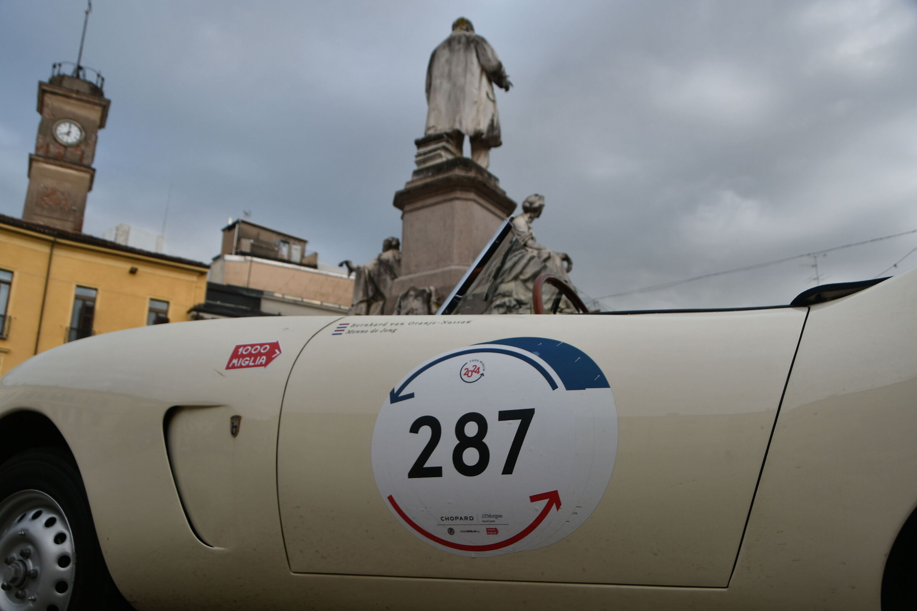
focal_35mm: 30
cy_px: 306
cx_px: 458
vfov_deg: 43.6
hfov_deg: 61.9
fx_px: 764
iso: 200
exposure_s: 1/100
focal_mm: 20
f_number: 7.1
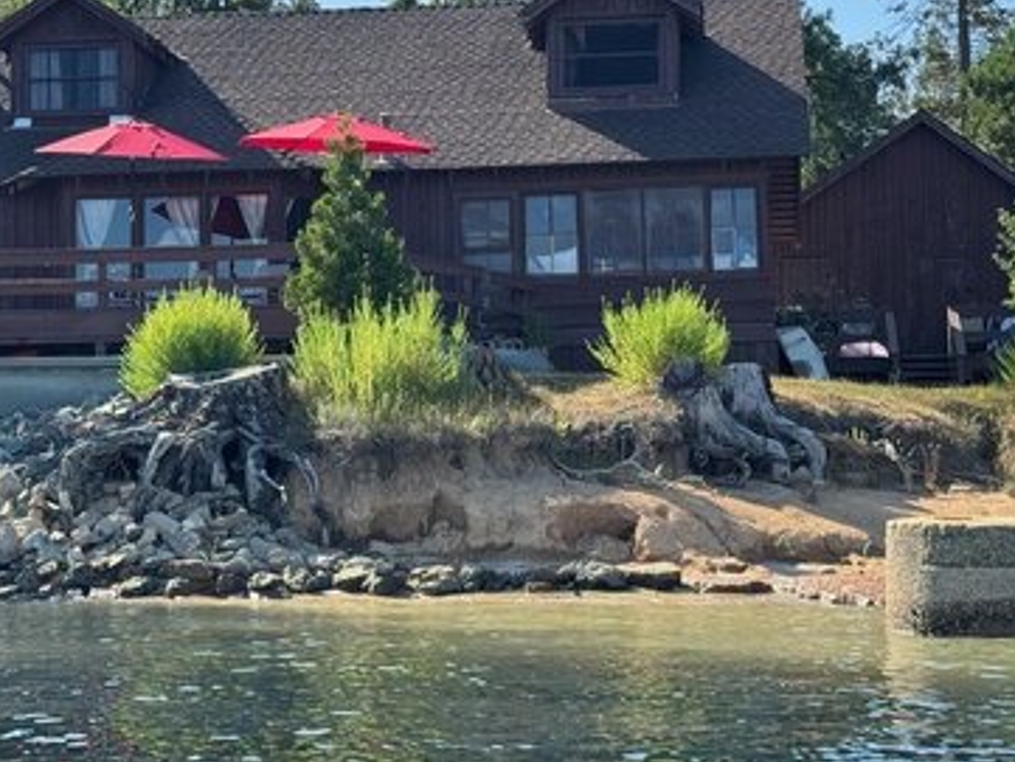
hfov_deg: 22.8
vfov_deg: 17.4
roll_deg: -1.1
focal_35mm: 85
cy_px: 290
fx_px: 2493
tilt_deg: +4.3
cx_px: 284
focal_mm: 6.76
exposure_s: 1/1366
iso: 64
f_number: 1.78
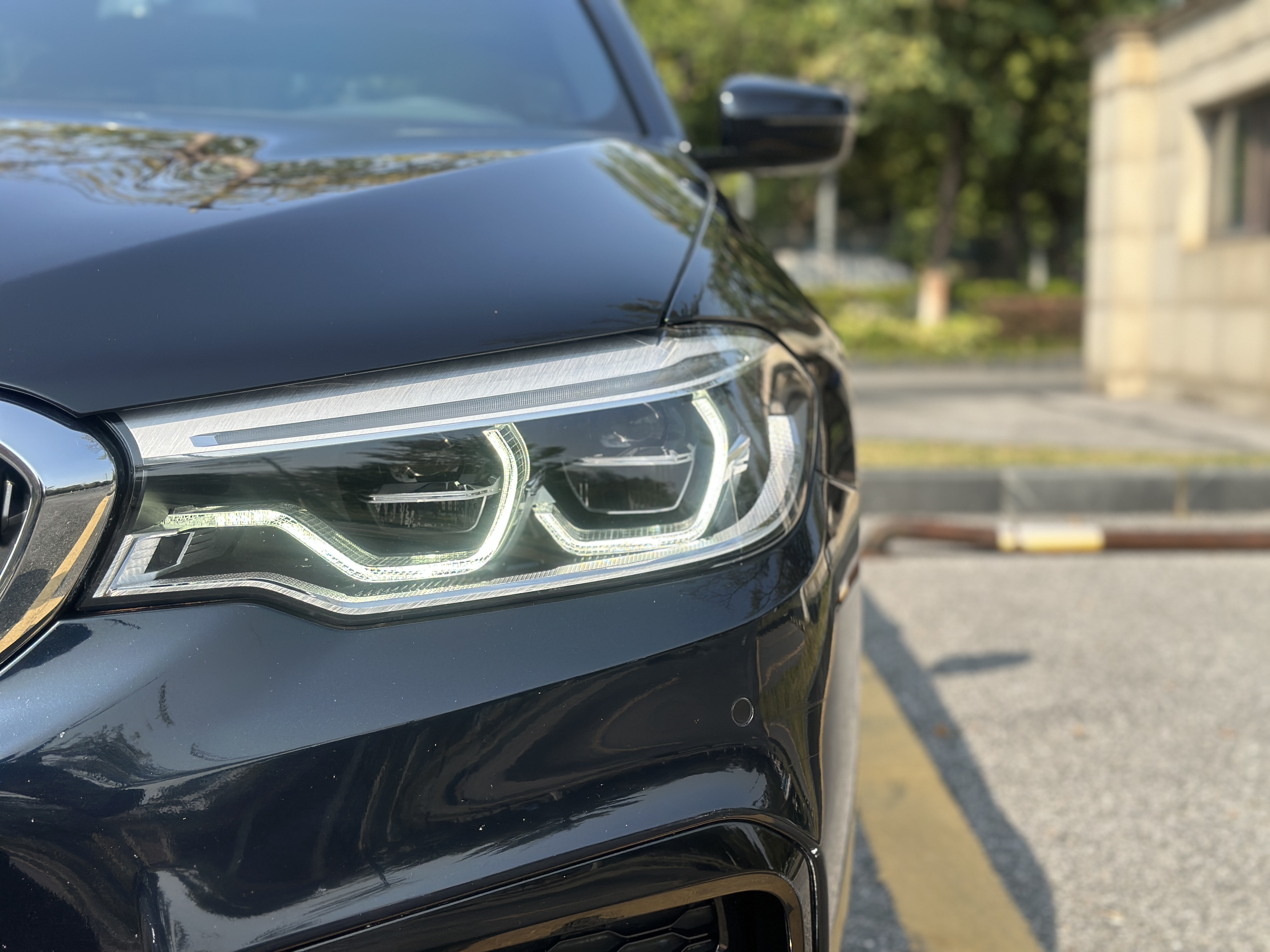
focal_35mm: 48
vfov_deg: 30.3
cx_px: 635
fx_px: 1761
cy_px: 476
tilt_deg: -5.7
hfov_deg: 39.7
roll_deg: +1.0
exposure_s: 1/3597
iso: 100
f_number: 1.78
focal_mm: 6.86
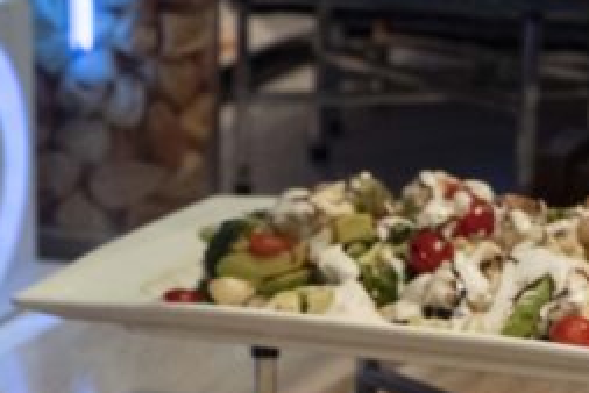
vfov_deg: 6.7
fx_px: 3307
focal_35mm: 202
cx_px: 65
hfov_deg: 10.1
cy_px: 664
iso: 5000
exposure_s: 1/160
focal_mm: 50
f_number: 5.6
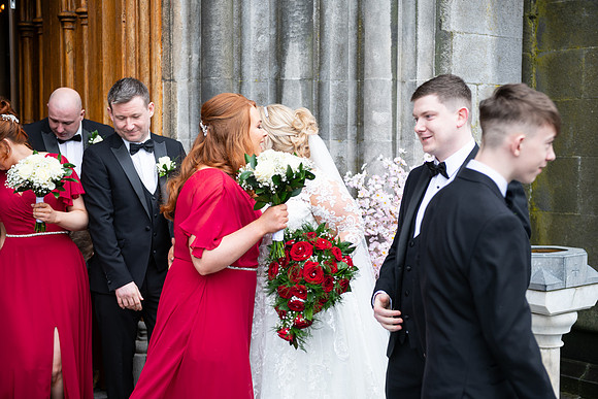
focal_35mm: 55
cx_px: 299
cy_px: 200
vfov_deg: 24.6
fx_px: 914
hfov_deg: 36.2
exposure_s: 1/160
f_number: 3.5
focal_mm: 55
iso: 125
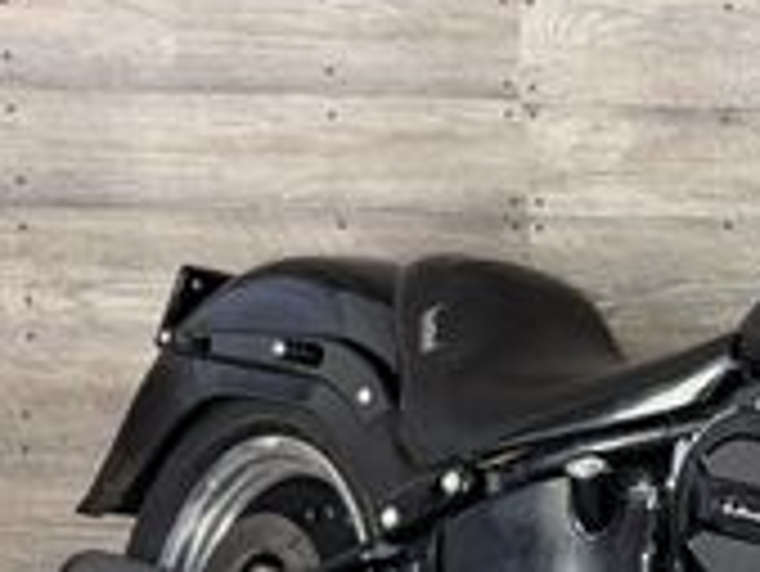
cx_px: 1075
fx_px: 1999
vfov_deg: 16.0
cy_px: 518
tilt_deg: -12.0
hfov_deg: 19.3
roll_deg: -0.1
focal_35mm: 91
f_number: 1.78
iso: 80
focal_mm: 6.76
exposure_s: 1/22
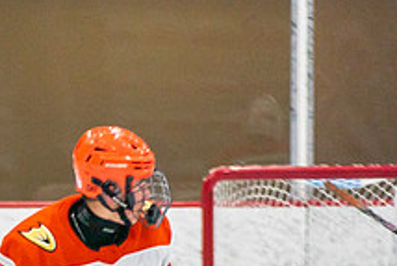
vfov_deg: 1.1
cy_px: 582
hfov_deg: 1.7
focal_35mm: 1198
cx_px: -101
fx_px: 13220
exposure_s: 1/640
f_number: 2.8
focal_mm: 200
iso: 500
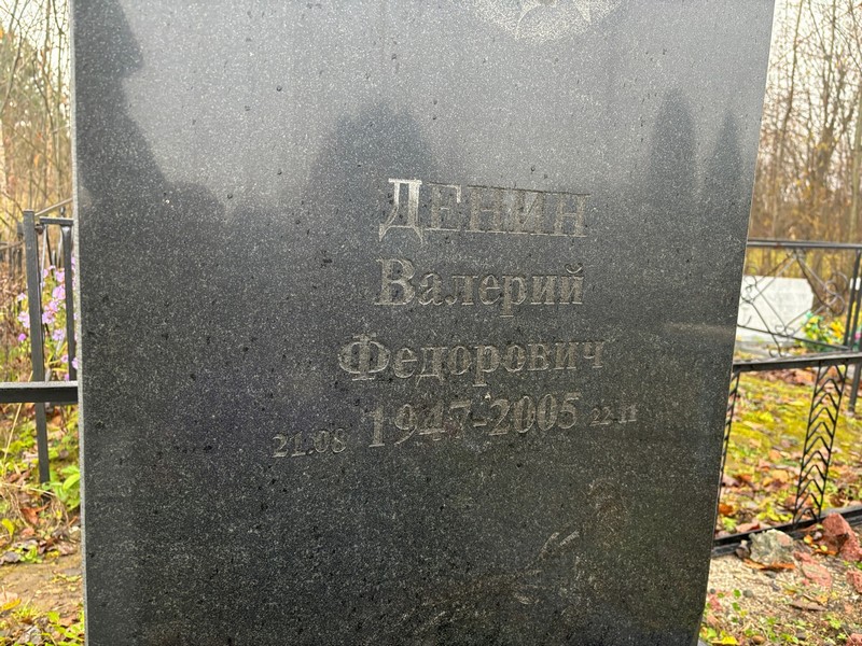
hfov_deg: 67.3
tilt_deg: -12.2
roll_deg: -4.8
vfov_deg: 53.1
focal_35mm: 26
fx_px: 647
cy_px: 323
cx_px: 431
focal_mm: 5.96
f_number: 1.6
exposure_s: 1/93
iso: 125
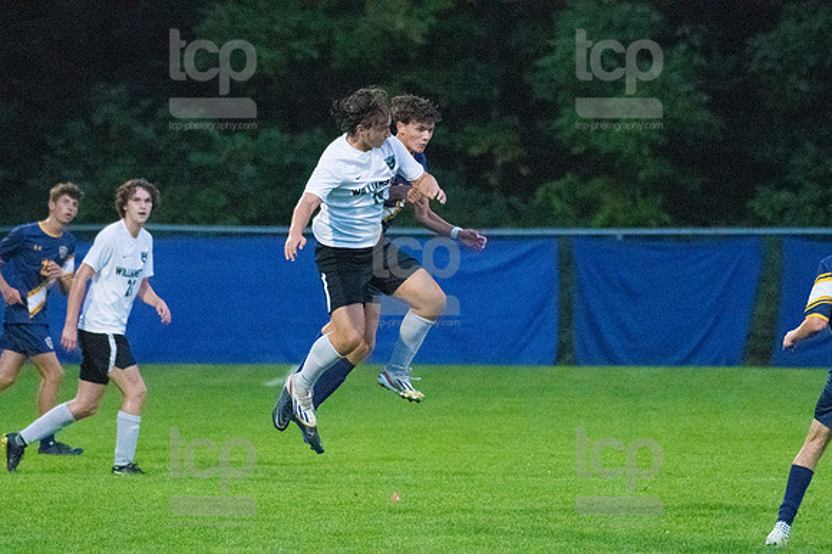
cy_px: 277
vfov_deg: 3.1
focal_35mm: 450
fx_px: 10394
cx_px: 416
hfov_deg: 4.6
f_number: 5.6
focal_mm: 300
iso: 10000
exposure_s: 1/2000
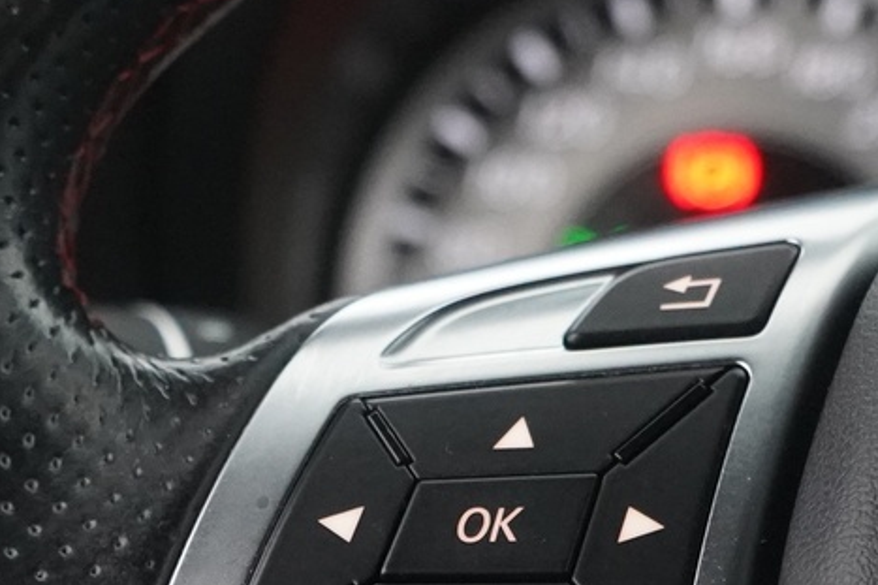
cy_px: 598
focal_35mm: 222
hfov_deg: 9.3
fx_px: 5412
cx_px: 190
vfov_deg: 6.2
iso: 8000
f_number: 5.6
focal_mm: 64
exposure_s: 1/40
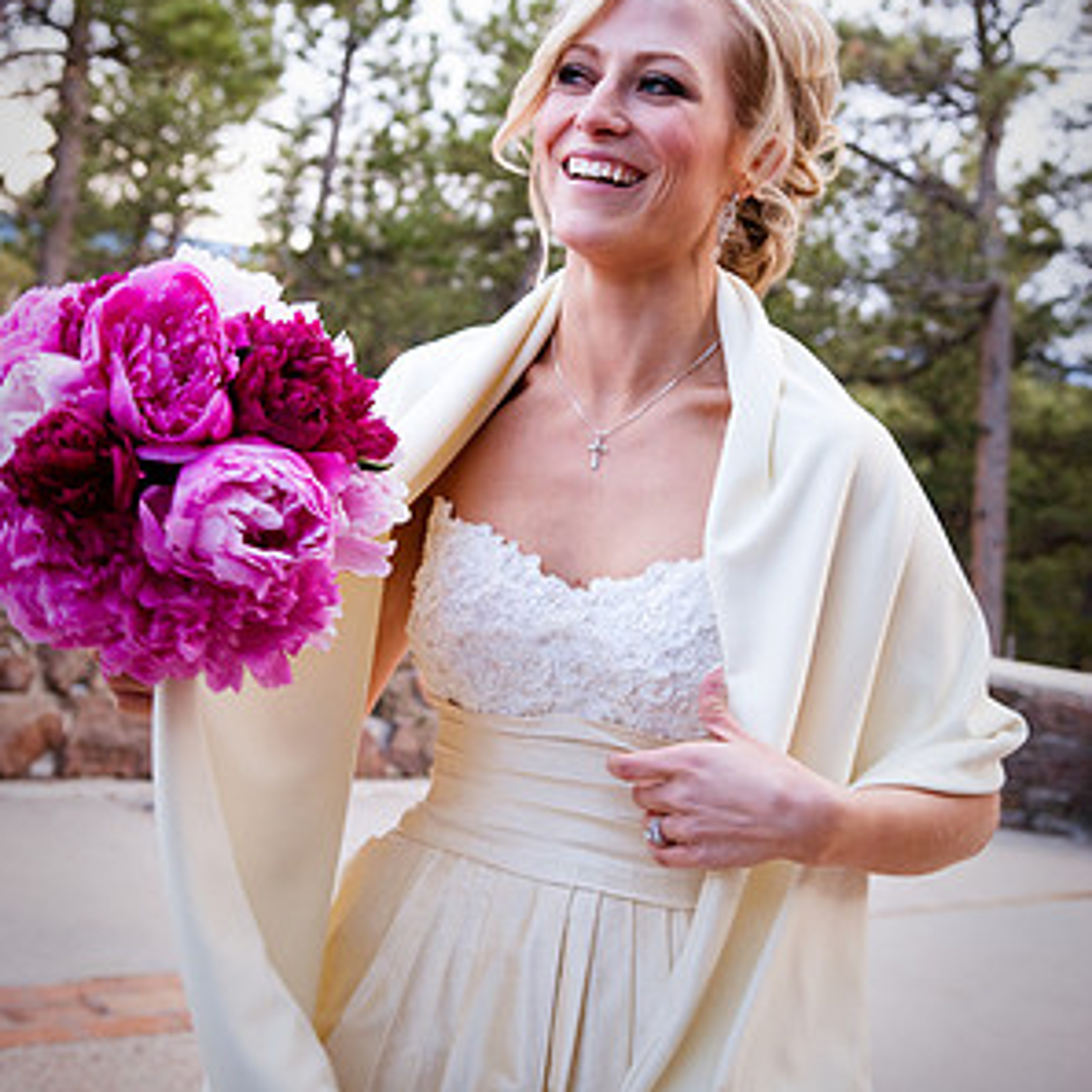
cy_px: 423
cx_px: 546
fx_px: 2070
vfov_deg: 29.5
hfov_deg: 29.6
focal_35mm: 58
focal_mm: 30
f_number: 4
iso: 320
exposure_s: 1/160
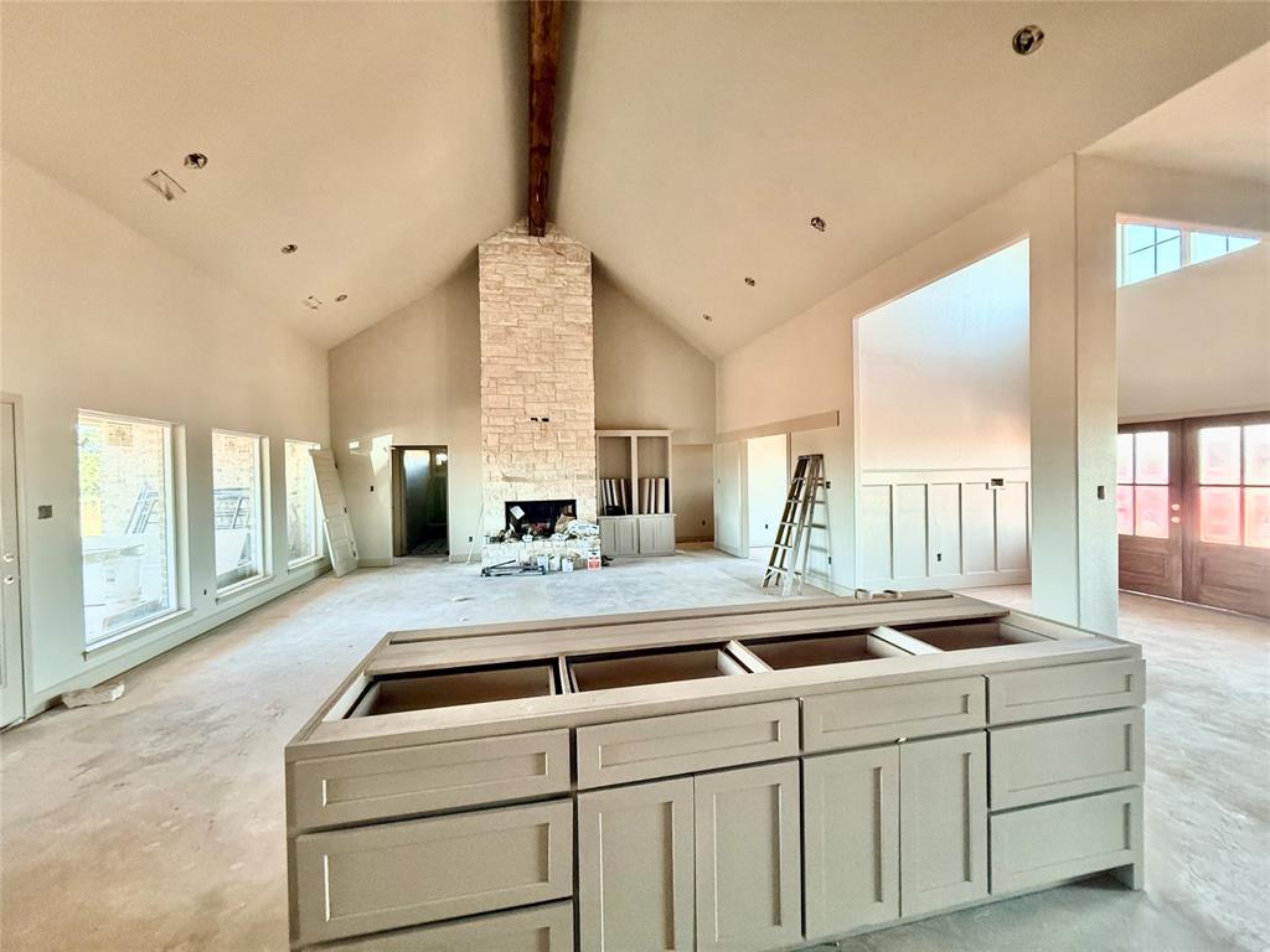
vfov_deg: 85.7
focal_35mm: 14
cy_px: 476
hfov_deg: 102.1
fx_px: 514
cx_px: 635
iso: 320
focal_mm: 2.22
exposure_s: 1/99
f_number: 2.2
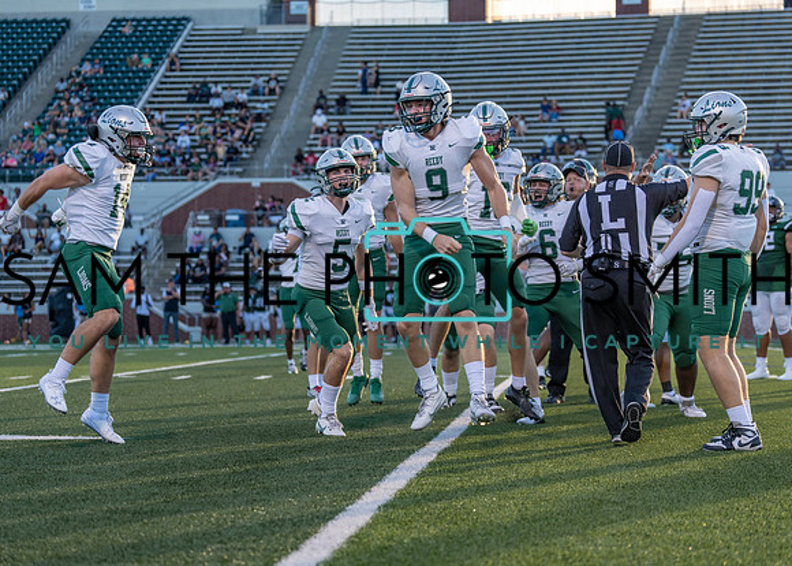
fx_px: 1877
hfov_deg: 23.8
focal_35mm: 83
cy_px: 270
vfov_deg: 17.1
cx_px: 442
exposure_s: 1/1250
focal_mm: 70
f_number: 2.8
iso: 320
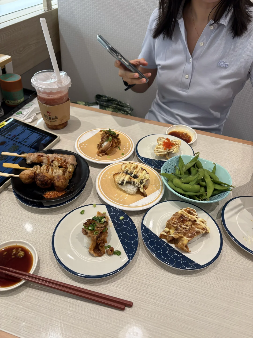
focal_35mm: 26
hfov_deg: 53.1
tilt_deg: -41.7
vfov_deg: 67.3
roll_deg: -6.8
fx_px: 253
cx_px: 126
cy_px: 169
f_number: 1.6
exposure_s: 1/100
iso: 40
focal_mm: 5.96
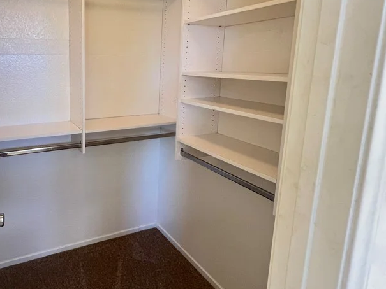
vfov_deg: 60.0
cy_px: 102
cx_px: 103
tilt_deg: -8.9
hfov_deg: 71.9
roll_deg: +0.2
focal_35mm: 22
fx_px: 245
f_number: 1.8
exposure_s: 1/30
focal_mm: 1.57
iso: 125
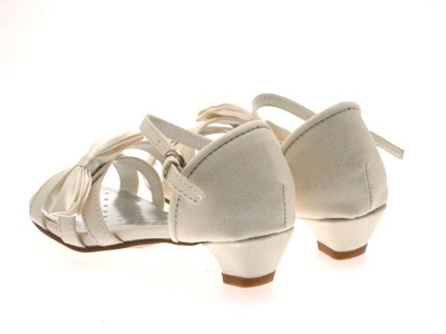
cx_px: 223
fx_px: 1250
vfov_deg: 15.2
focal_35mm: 97
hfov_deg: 20.2
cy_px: 167
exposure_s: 1/121
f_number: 4.6
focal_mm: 20.5
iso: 100
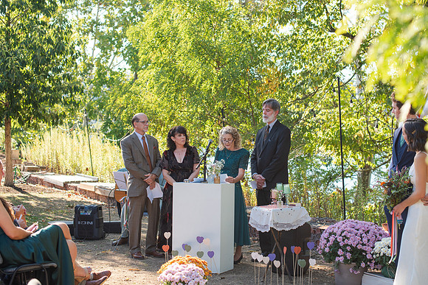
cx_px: 236
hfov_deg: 34.8
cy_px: 128
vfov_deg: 23.6
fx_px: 682
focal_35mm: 57
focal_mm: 50
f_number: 3.5
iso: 320
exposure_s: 1/1250
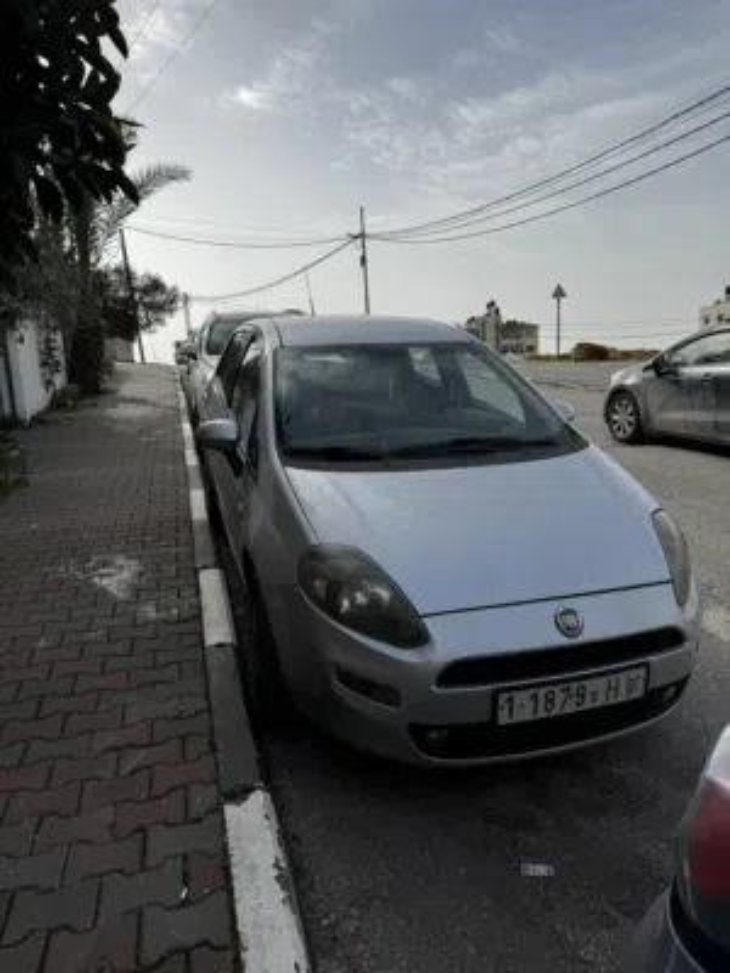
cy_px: 486
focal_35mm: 24
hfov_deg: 56.8
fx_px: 675
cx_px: 365
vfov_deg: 71.6
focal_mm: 6.76
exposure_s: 1/6410
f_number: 1.78
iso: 80
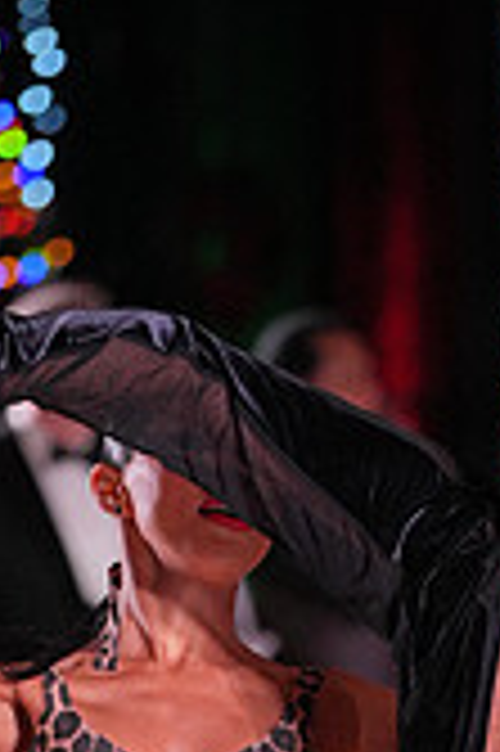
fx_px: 9227
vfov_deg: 4.6
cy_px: 1103
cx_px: 498
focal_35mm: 442
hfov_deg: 3.1
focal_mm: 127
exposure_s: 1/800
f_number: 2.8
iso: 1600
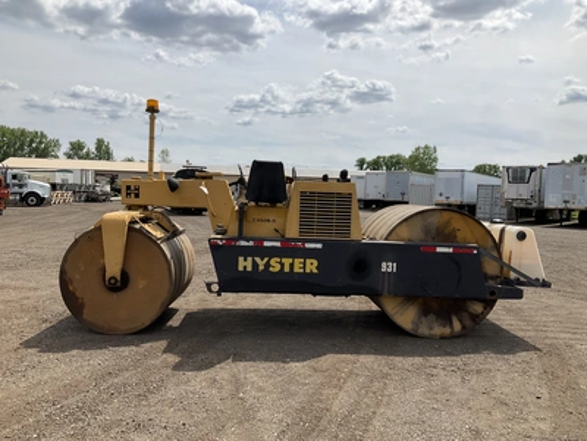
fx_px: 492
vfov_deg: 48.2
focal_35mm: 29
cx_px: 294
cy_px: 220
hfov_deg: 61.7
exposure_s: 1/3125
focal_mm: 3
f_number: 1.8
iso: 25
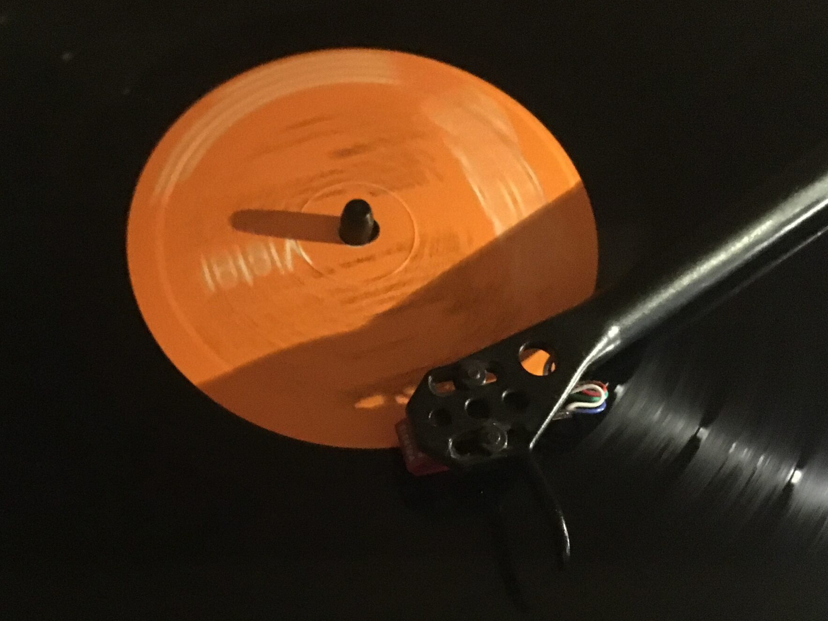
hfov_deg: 44.5
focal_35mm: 42
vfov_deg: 34.1
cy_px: 393
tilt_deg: -66.9
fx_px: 1005
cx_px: 322
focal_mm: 4.15
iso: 1250
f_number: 2.2
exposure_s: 1/17
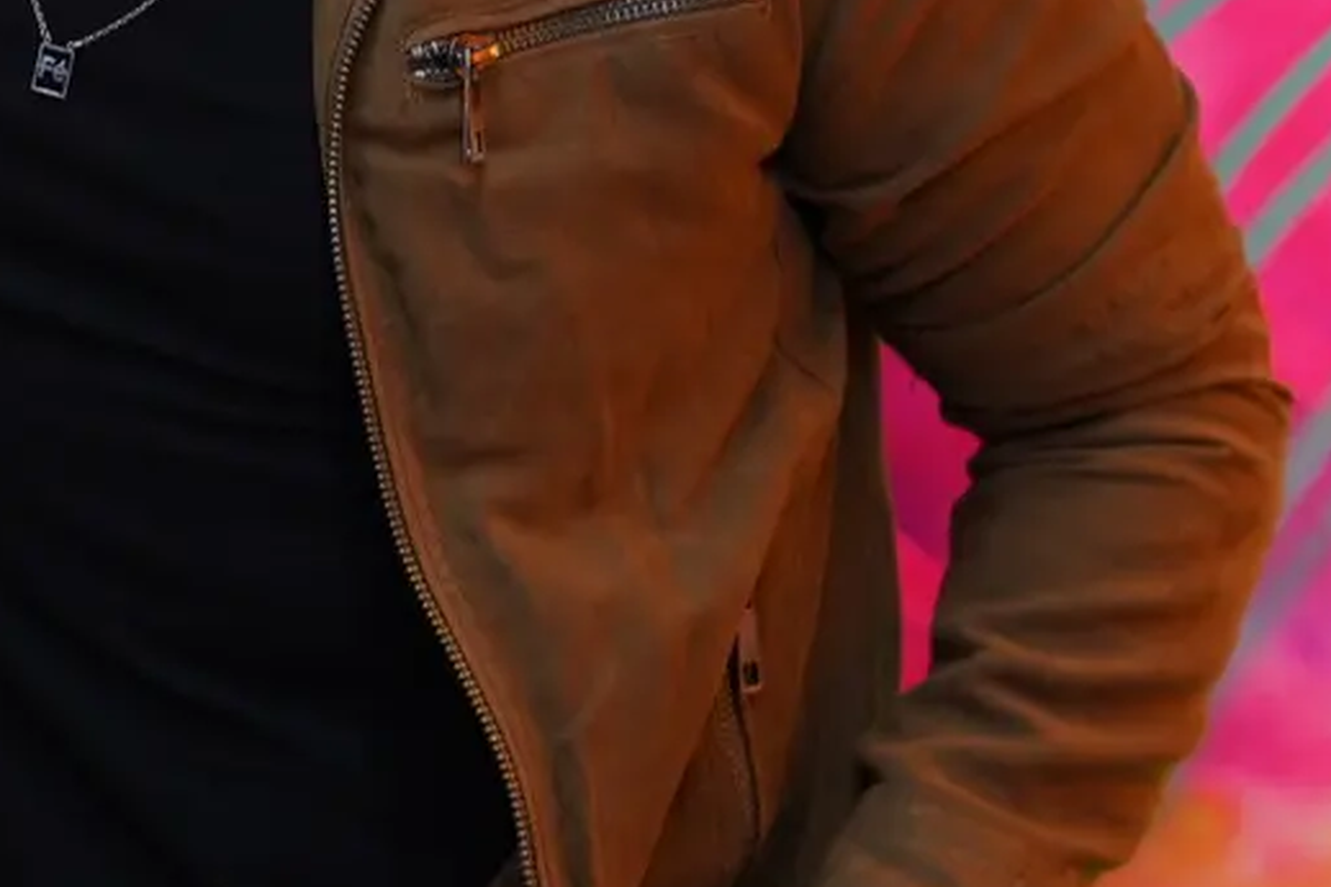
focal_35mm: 200
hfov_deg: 10.0
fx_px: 7392
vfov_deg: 6.8
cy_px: -222
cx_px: -542
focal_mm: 70
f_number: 4
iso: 320
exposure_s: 1/60
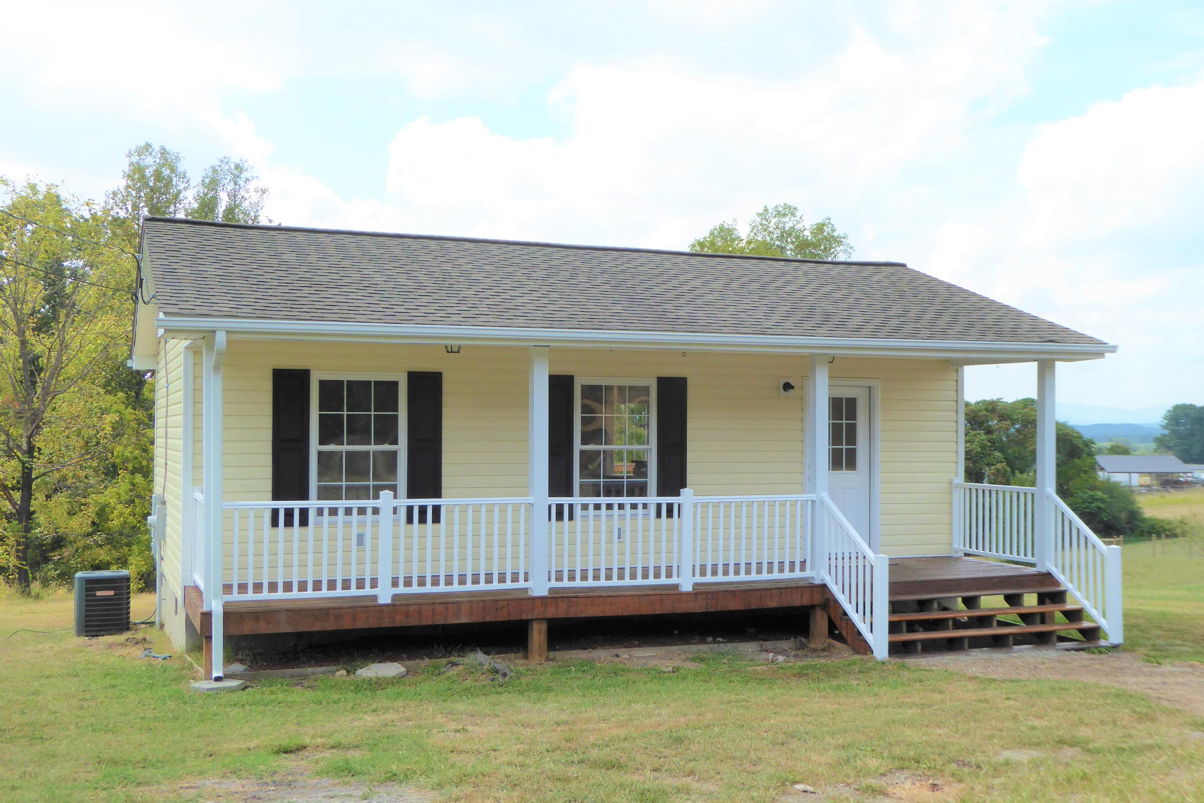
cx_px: 622
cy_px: 409
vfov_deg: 34.2
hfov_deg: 49.5
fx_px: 1304
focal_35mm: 39
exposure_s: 1/640
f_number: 3.7
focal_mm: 6.3
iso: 160
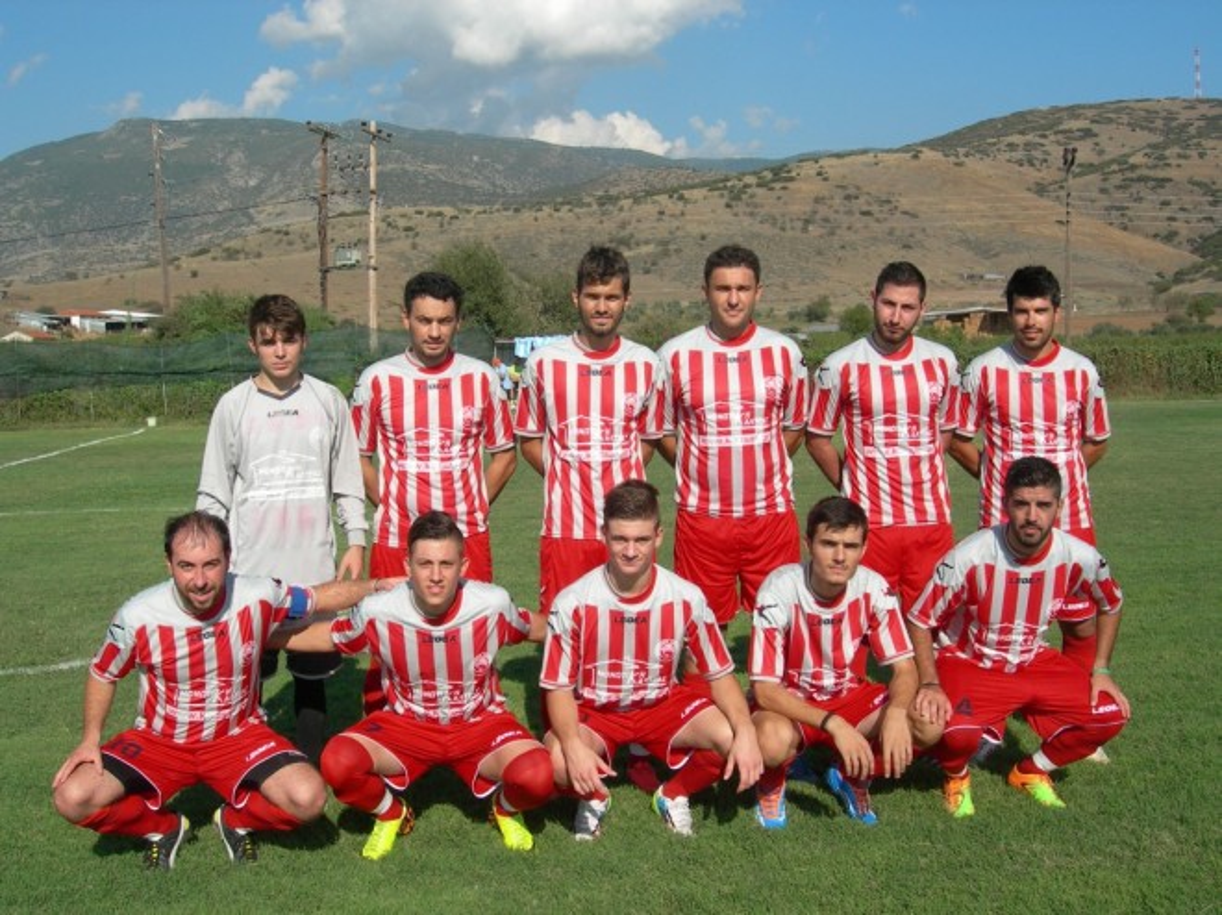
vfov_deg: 35.1
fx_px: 1446
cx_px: 611
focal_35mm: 41
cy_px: 458
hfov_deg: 45.8
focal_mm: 8.5
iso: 50
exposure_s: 1/667
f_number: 4.9
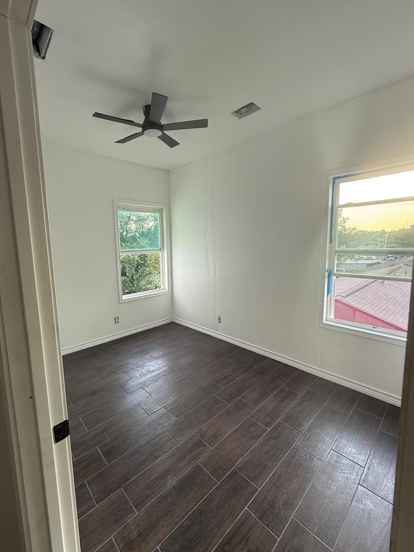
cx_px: 199
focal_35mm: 15
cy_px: 272
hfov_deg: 81.7
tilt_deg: -6.5
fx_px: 239
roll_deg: +1.1
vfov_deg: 98.2
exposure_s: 1/99
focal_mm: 2.22
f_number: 2.2
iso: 64
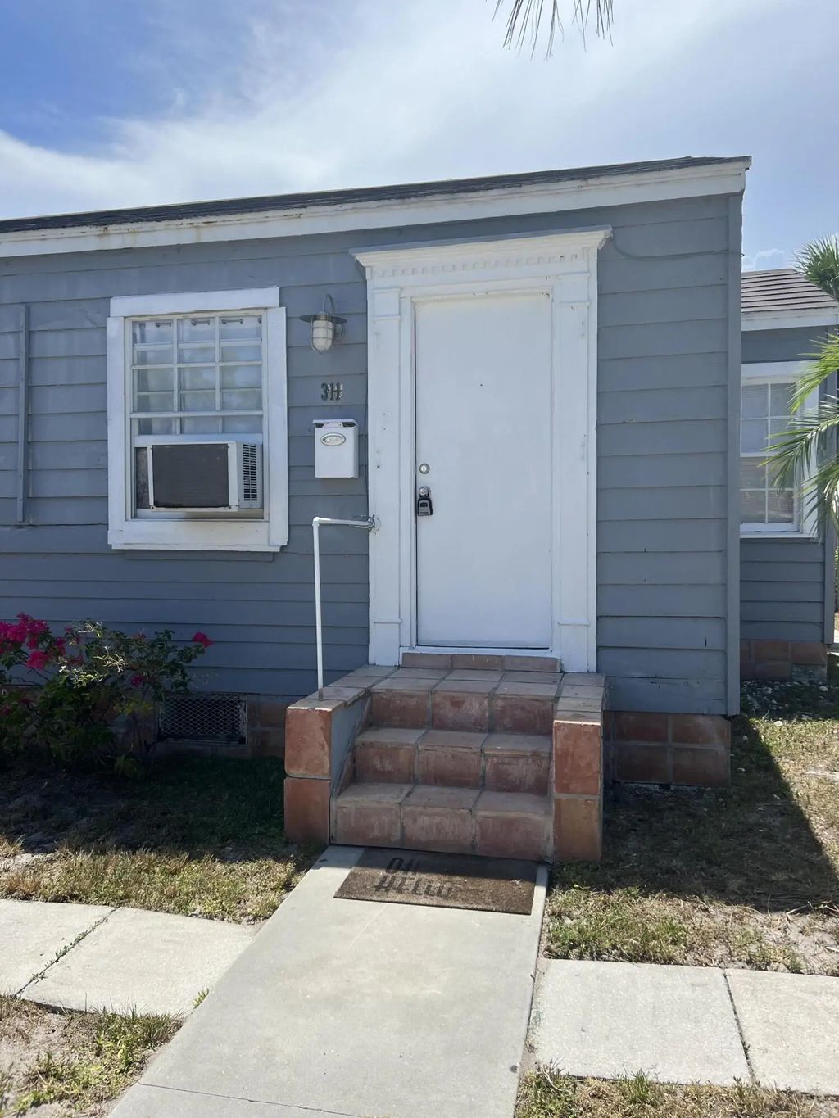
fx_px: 840
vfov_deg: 67.3
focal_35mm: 26
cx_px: 420
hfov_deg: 53.1
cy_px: 559
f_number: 1.5
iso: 50
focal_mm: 5.7
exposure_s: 1/5076
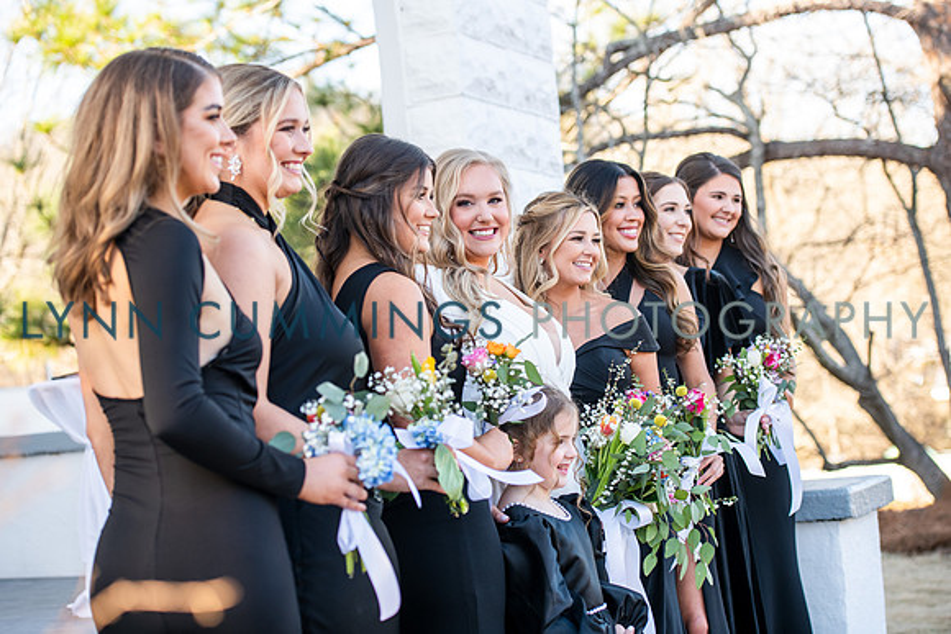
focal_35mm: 70
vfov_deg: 19.5
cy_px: 317
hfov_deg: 28.8
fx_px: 1850
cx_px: 476
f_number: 3.5
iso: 200
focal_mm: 70
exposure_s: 1/250
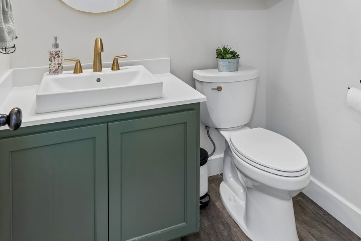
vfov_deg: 43.3
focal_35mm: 27
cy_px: 19
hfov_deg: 67.4
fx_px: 271
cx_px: 185
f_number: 8
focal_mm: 16
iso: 200
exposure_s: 1/50
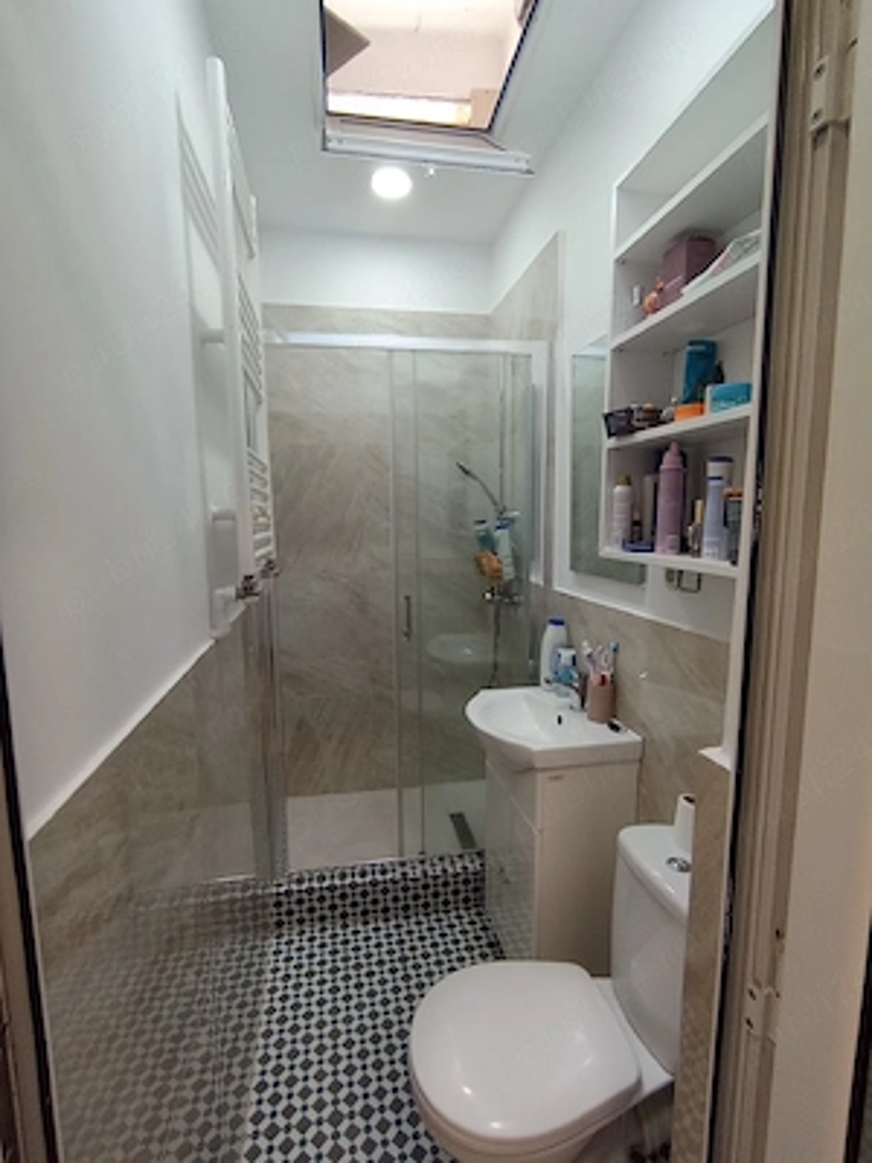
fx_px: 571
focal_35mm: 17
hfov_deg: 74.7
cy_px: 582
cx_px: 436
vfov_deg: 91.0
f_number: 2.2
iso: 181
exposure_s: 1/40.2
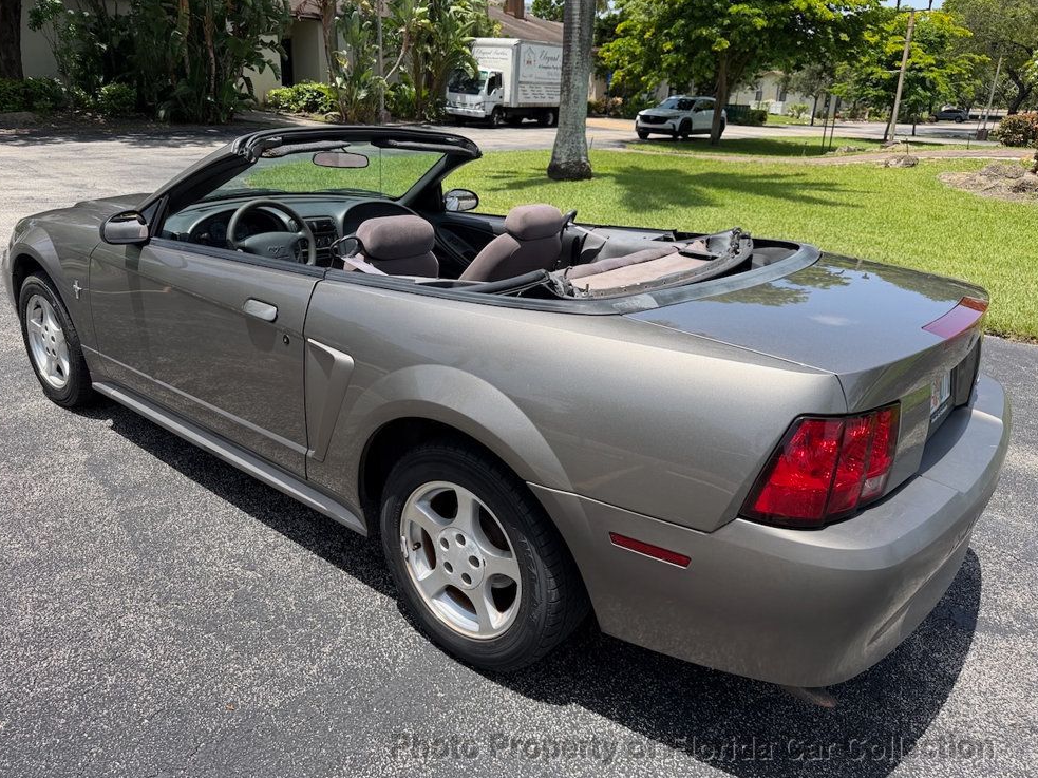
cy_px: 378
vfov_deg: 54.9
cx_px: 509
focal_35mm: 25
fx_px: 750
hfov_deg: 69.4
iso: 80
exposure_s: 1/2525
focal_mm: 6.76
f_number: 1.78
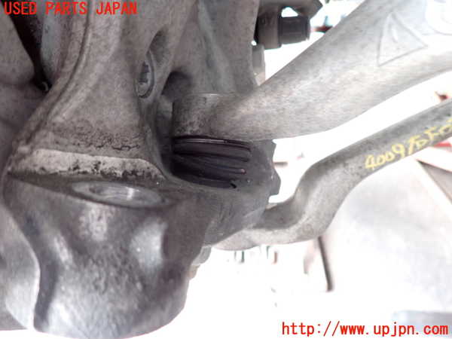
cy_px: 170
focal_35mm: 25
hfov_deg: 69.4
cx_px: 226
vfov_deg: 54.9
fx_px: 326
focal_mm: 4.5
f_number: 2
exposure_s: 1/30
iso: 250
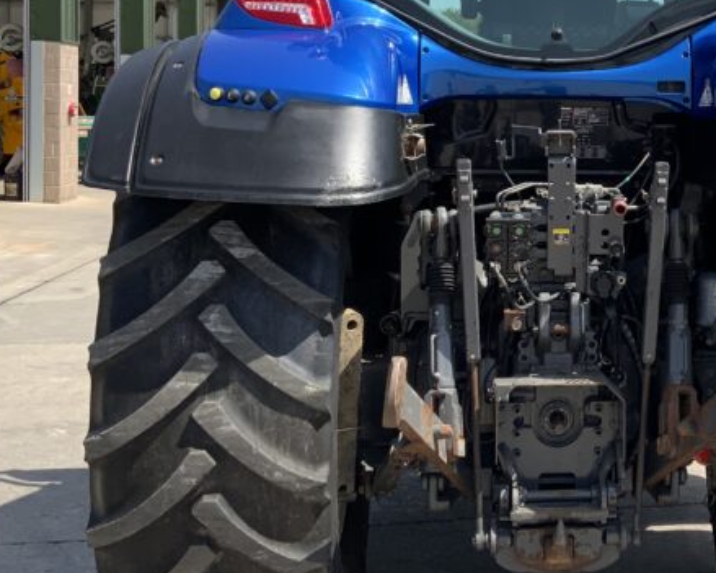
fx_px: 1398
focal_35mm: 66
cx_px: 656
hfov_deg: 27.6
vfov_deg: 23.0
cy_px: 165
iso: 16
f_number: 1.8
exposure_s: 1/1342
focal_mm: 3
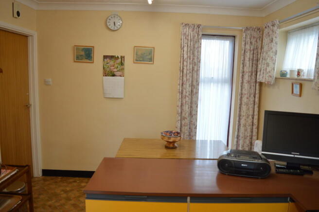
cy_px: 106
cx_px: 160
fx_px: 239
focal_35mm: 27
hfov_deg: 67.4
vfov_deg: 47.8
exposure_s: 1/60
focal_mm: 18
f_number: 3.5
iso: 400
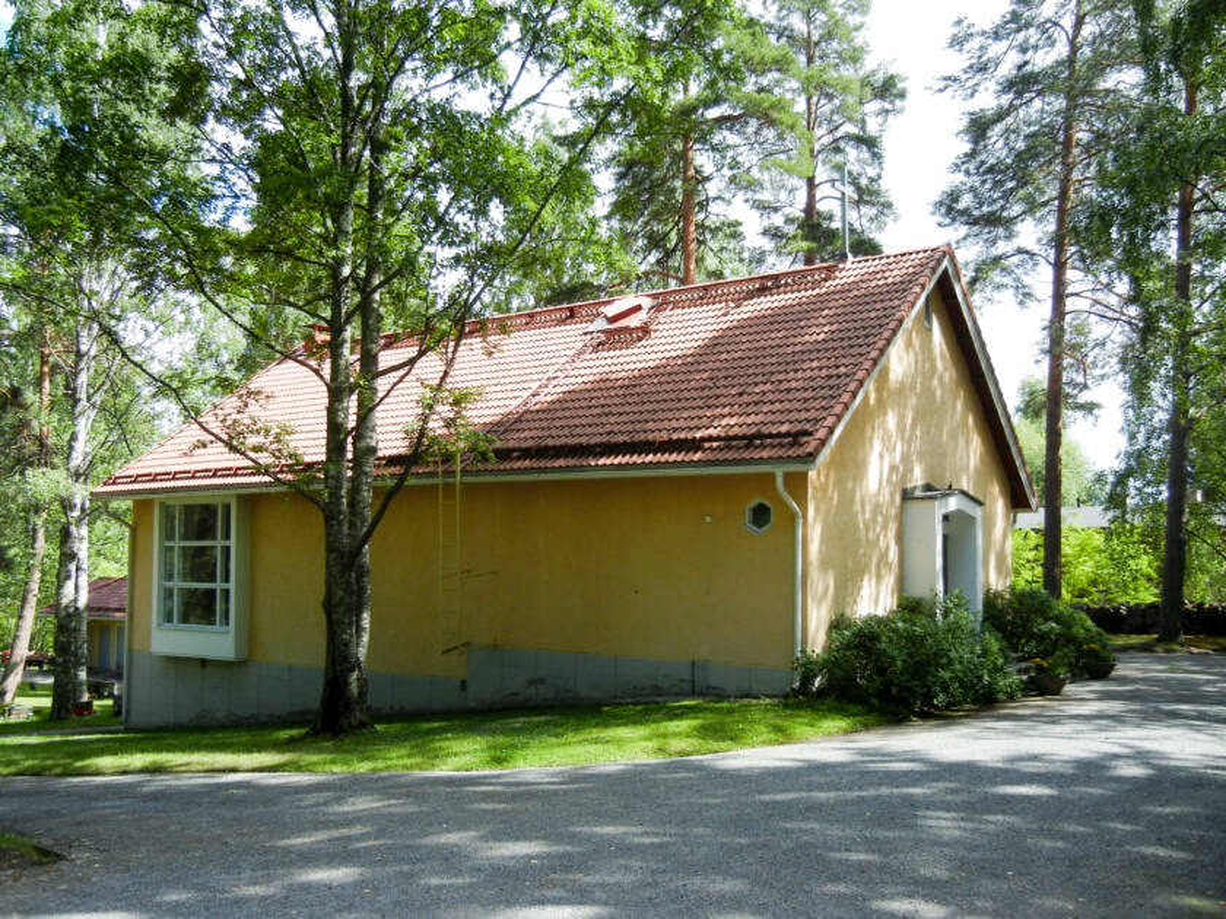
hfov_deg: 60.0
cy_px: 460
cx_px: 613
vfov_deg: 46.8
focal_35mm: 30
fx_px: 1063
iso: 160
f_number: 3.5
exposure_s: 1/446
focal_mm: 5.4
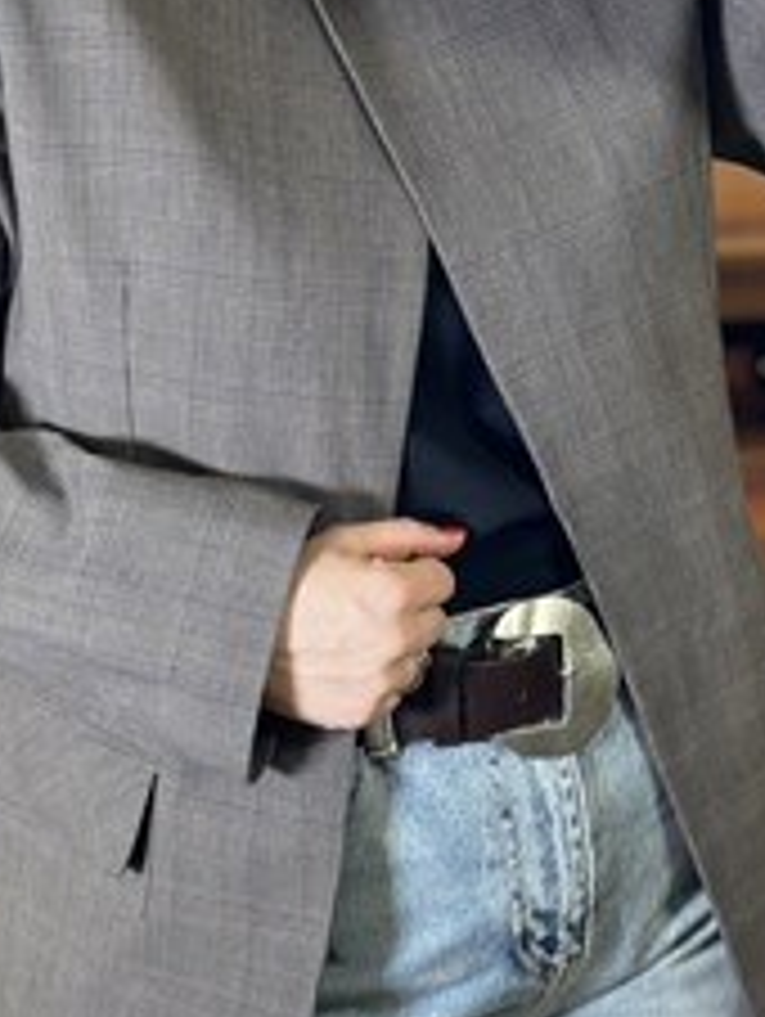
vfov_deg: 17.3
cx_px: 468
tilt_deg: -24.5
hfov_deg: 13.1
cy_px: 731
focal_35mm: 113
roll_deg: +3.0
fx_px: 3323
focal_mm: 6.86
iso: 80
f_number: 1.78
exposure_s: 1/121
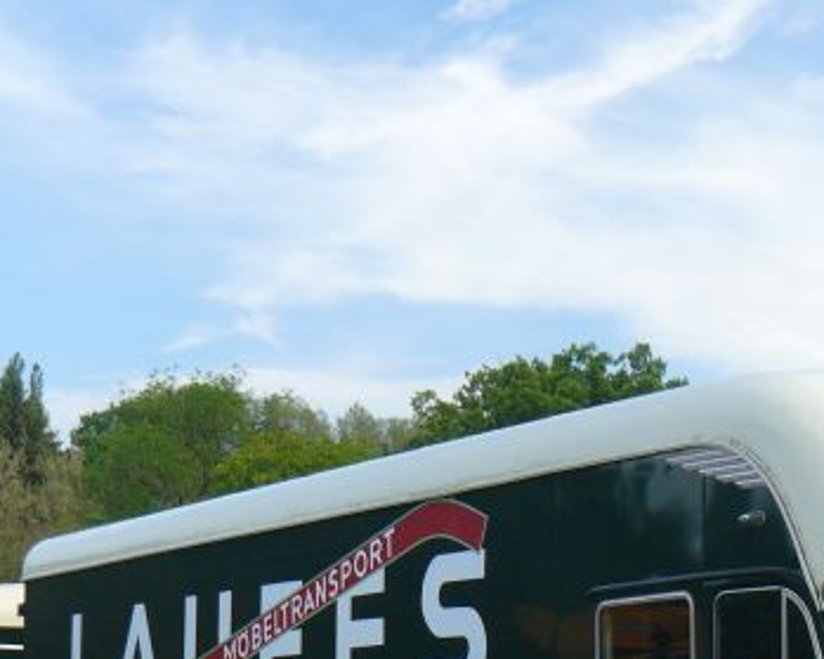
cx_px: 557
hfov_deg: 20.3
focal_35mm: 94
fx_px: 2292
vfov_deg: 16.0
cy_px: 683
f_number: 3.2
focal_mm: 7
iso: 100
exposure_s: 1/100
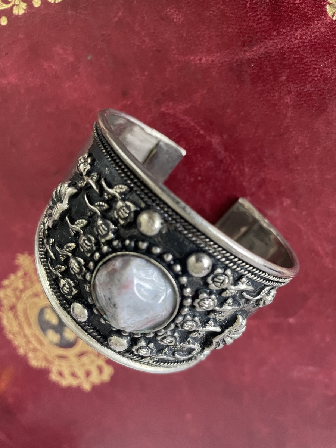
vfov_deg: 67.3
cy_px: 224
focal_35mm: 26
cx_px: 168
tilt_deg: -69.0
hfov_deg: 53.1
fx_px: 336
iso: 500
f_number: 1.6
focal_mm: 4.2
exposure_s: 1/60
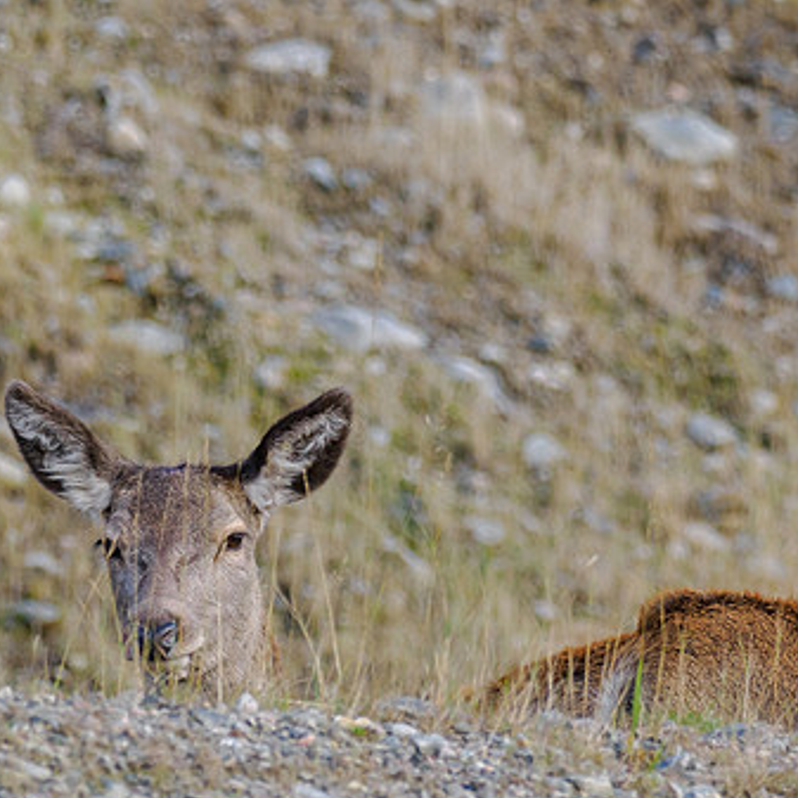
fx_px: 40791
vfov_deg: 1.1
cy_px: 616
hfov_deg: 1.1
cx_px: 340
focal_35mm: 1564
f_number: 4
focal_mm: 300
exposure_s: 1/1250
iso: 640
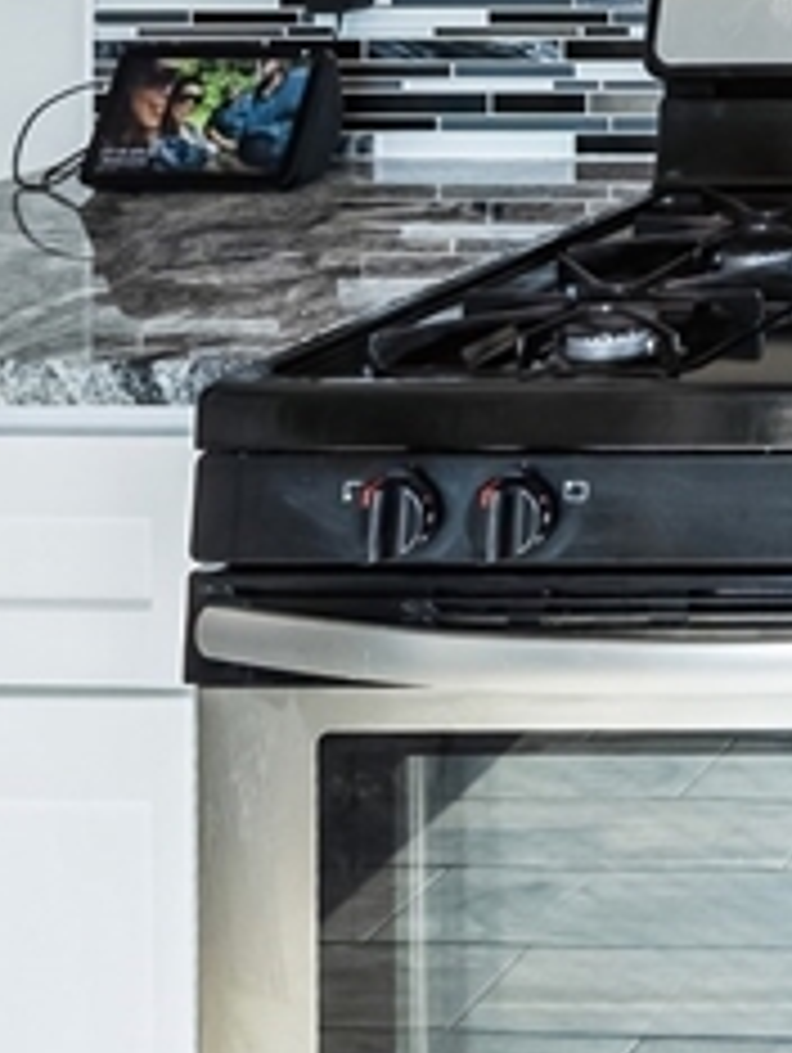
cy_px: -133
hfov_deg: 16.8
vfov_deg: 27.1
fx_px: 1982
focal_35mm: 65
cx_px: 1593
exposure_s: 1/40
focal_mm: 15.5
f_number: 8
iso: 250
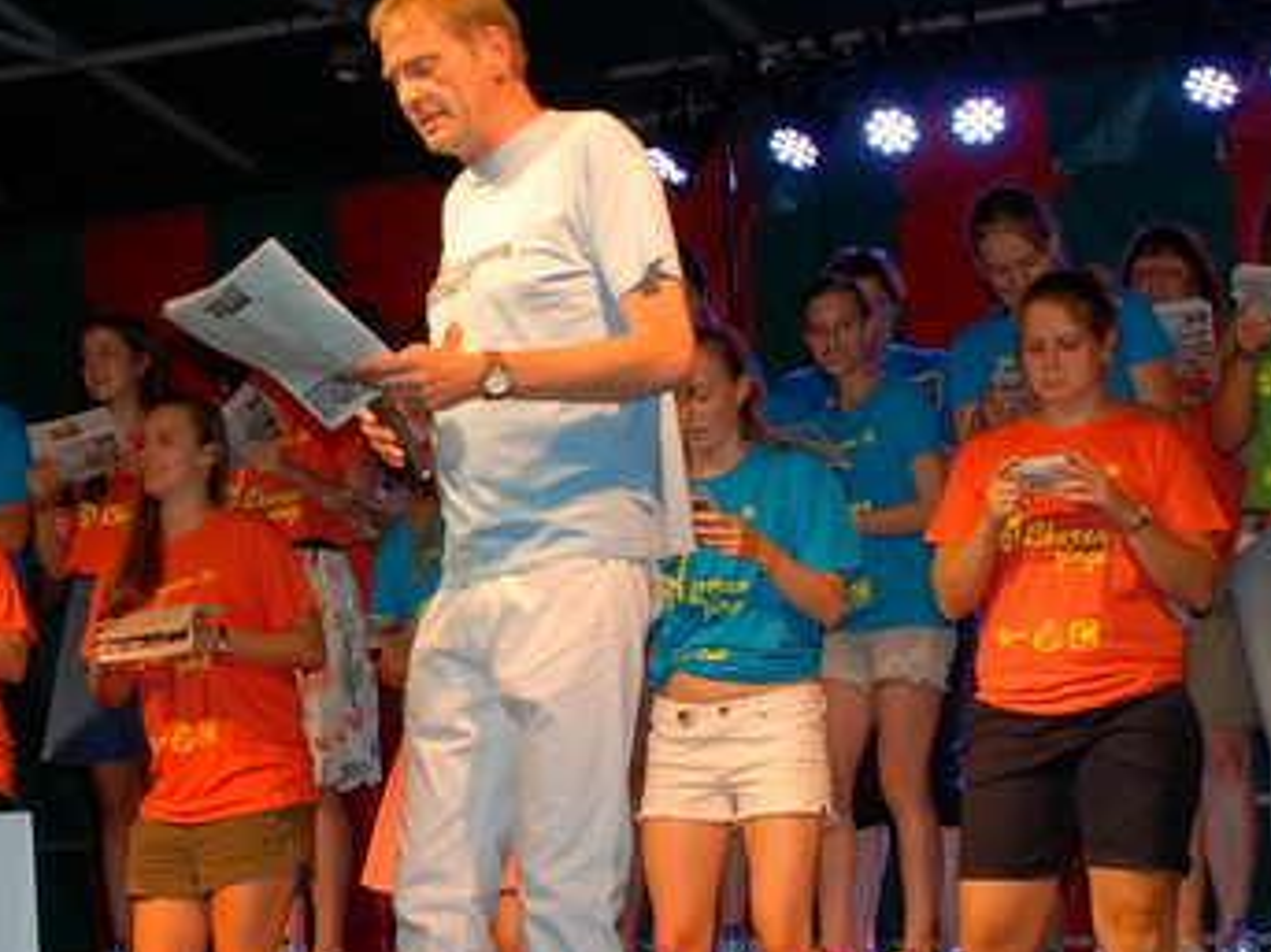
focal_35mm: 94
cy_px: 419
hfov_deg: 20.7
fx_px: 3451
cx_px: 293
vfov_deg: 15.7
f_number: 4.2
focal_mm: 31
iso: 320
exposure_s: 1/60
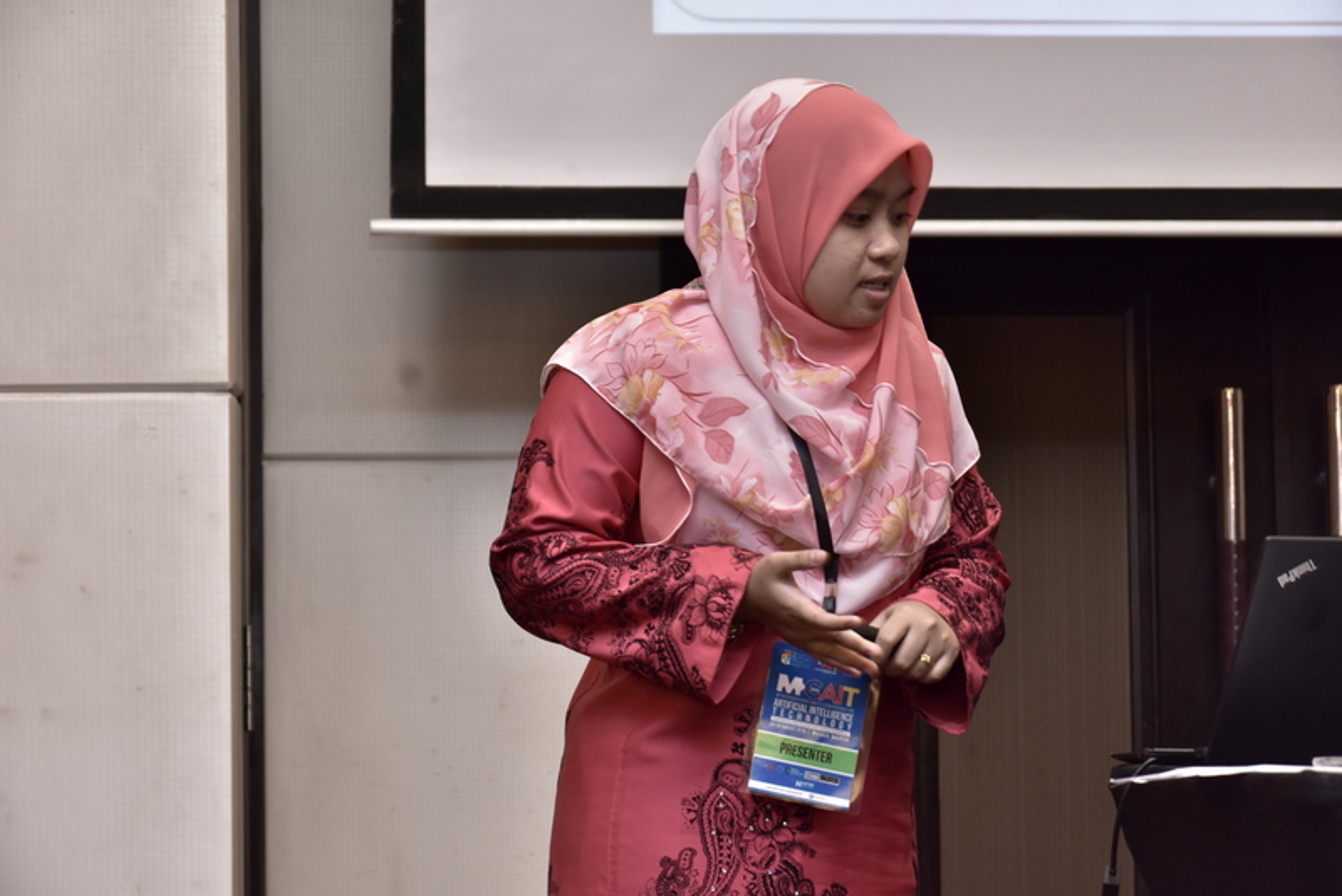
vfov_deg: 13.1
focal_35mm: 105
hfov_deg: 19.4
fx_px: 3915
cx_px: 671
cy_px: 448
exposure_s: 1/50
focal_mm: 70
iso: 1000
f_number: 6.3
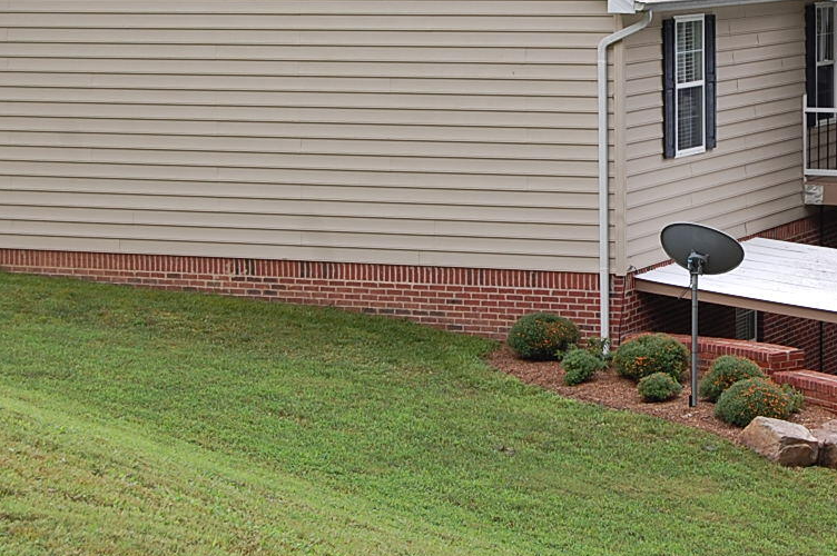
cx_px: 674
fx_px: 2788
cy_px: 128
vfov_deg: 11.4
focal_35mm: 120
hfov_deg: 16.9
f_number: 7.1
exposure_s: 1/200
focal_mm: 40
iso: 200
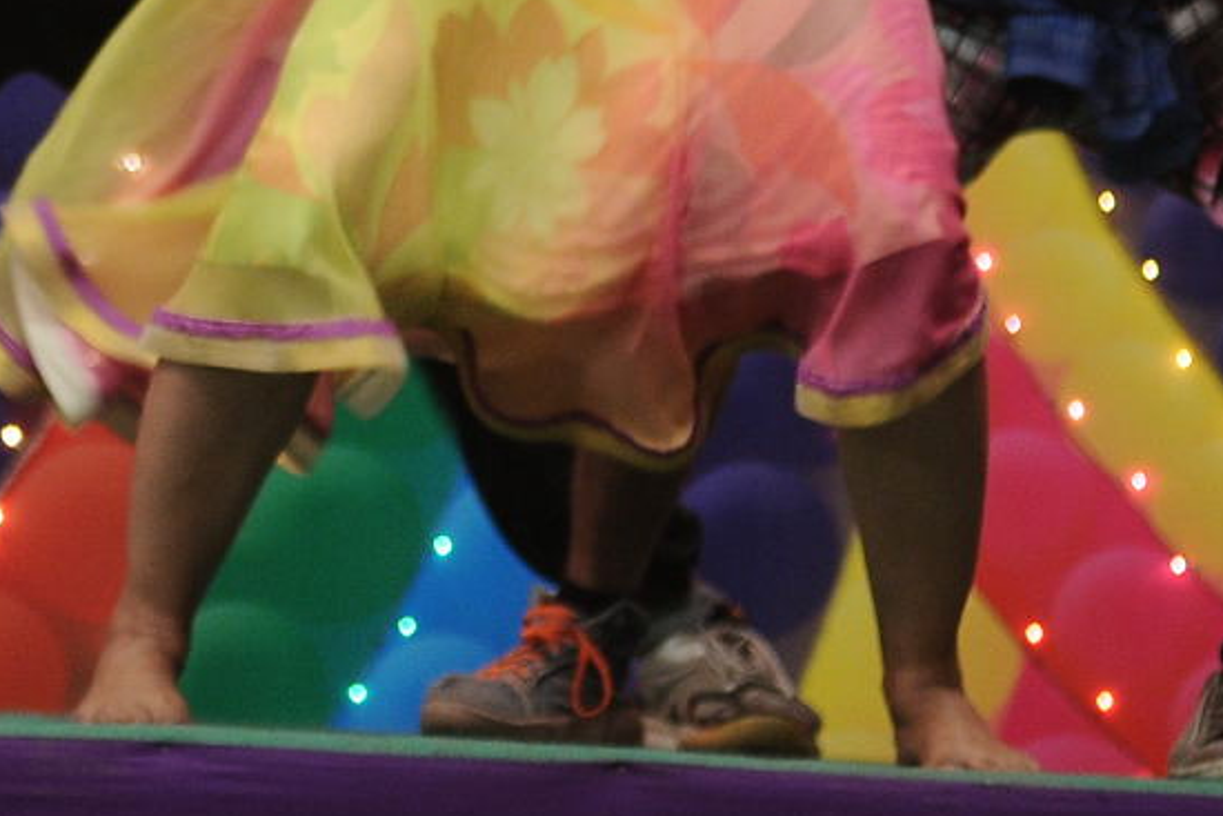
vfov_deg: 2.1
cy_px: -647
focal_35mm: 669
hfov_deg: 3.1
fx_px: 22732
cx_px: -825
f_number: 2.8
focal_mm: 120
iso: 500
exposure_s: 1/100
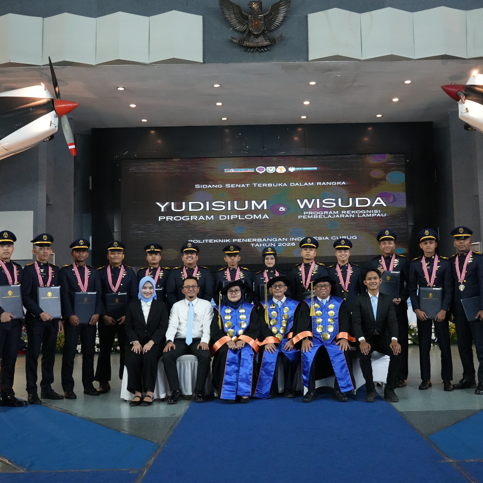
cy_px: 243
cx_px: 268
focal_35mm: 36
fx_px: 568
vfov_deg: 46.0
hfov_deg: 46.0
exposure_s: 1/160
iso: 8000
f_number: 4
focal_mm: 28
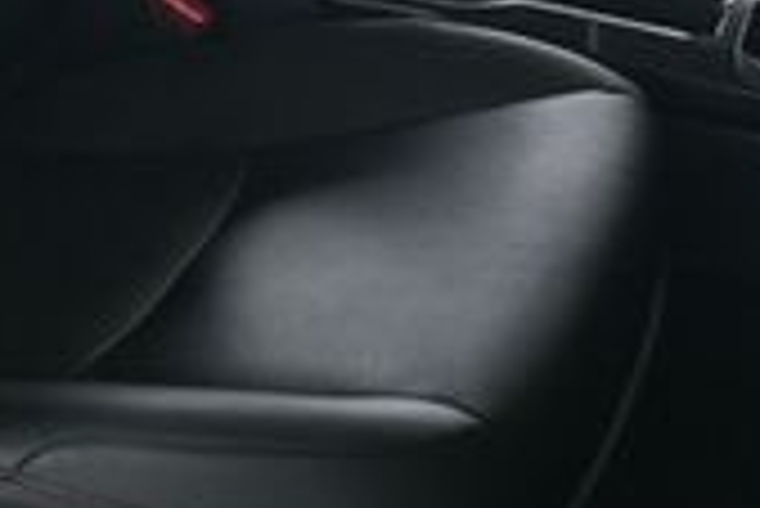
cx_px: 238
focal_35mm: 102
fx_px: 2155
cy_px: -202
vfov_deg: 12.9
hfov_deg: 19.9
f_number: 4.5
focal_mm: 18
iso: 100
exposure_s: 1/160
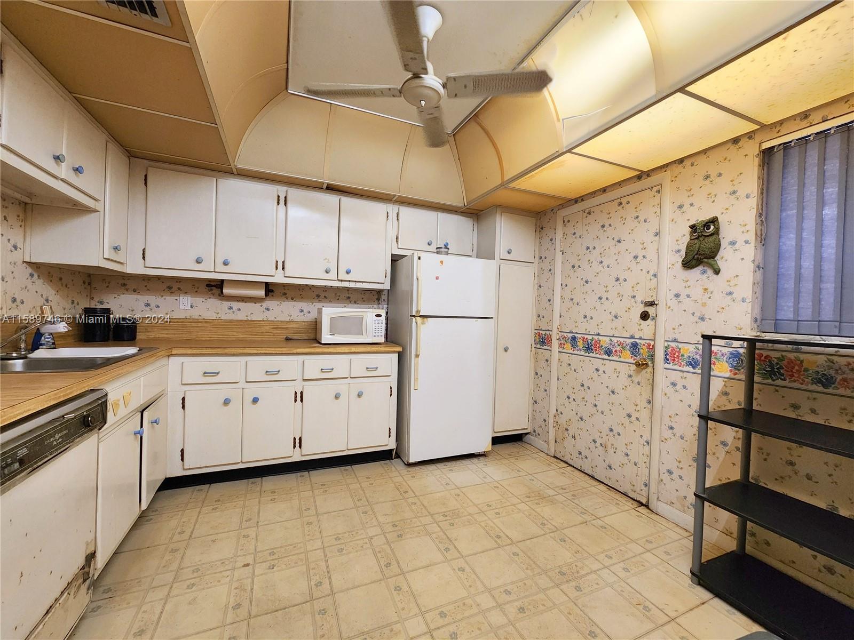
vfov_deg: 89.9
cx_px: 427
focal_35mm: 13
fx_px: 321
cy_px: 320
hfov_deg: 106.2
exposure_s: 1/60
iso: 320
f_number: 2.2
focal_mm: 2.2
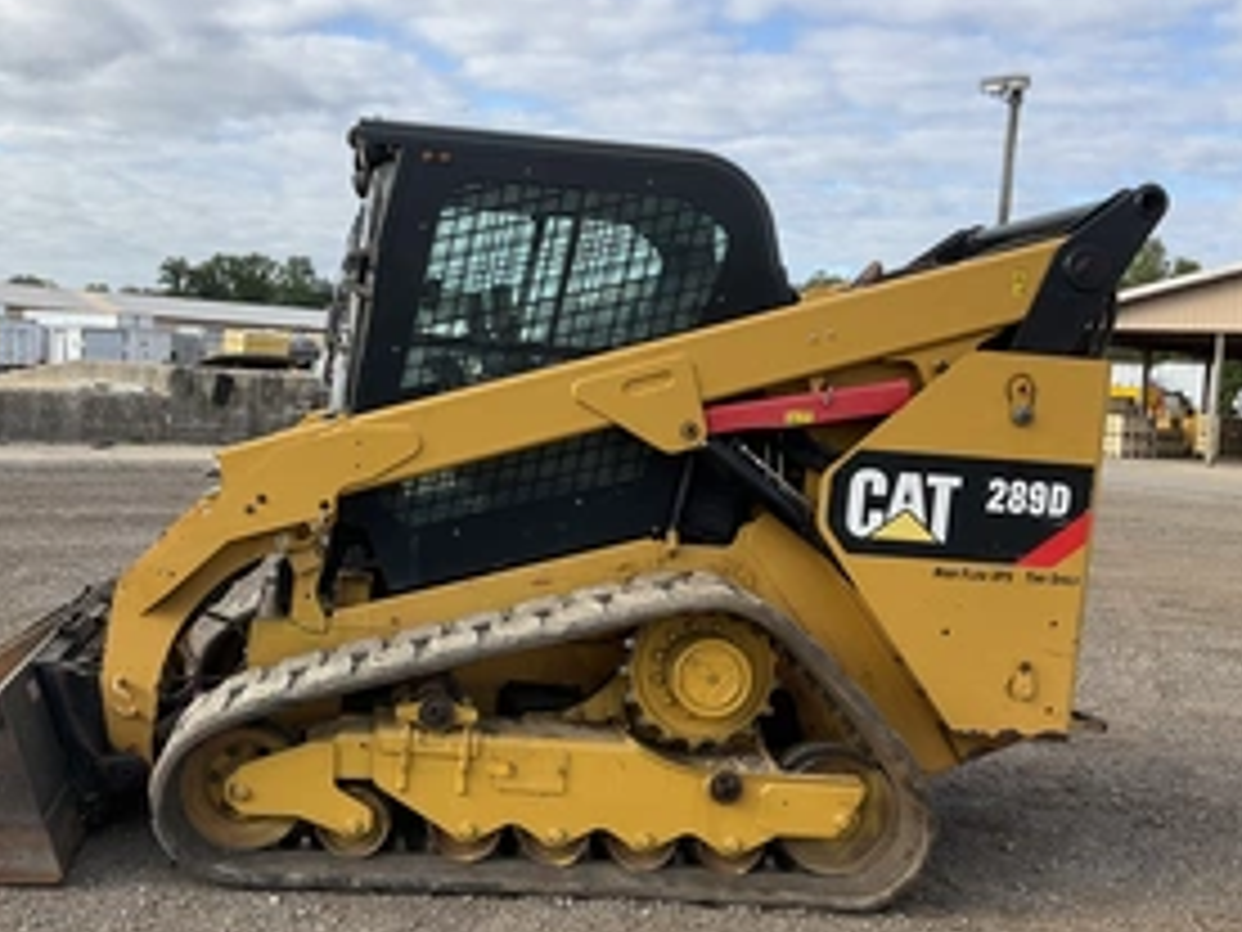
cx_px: 464
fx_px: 1507
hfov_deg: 44.4
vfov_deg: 34.3
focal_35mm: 42
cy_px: 513
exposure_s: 1/978
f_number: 1.8
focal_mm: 3
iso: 25
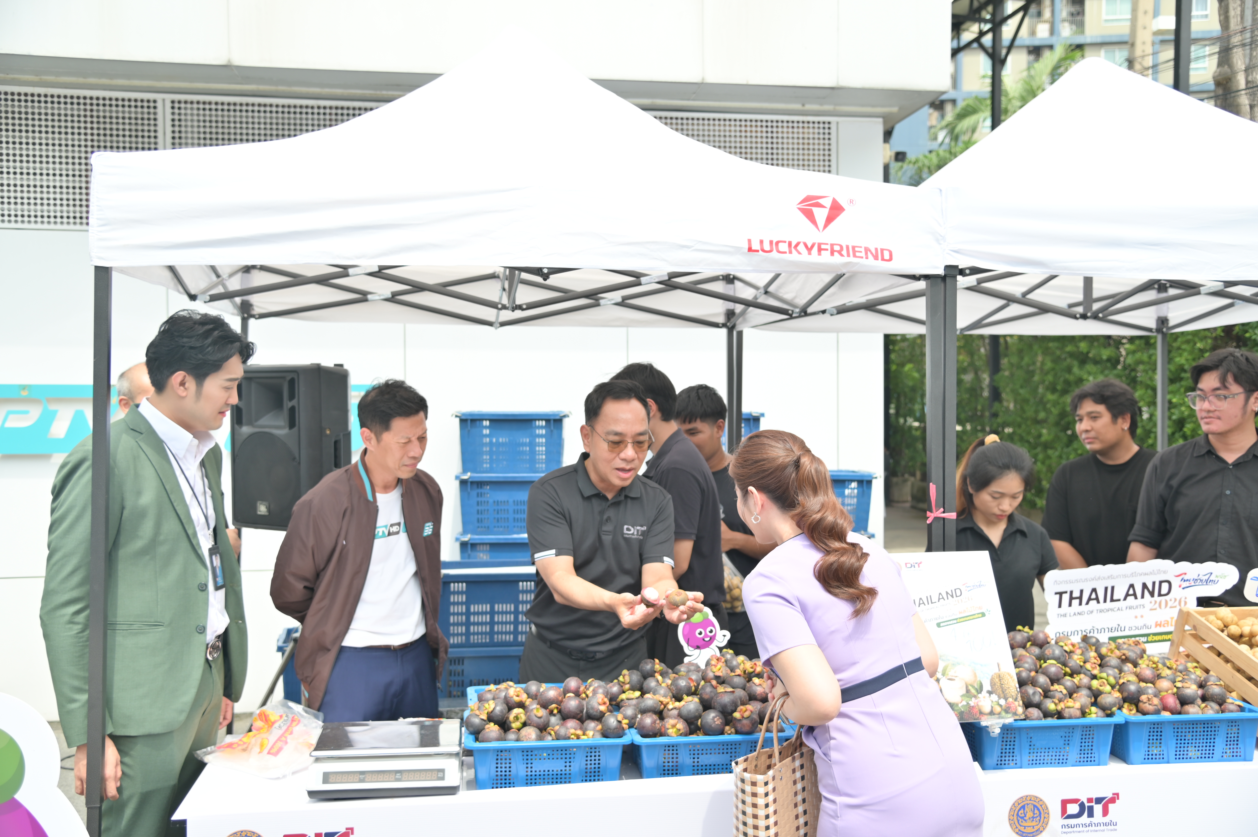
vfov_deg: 41.1
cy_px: 418
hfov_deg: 58.7
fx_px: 1117
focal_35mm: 32
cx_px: 629
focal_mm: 32
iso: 100
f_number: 4
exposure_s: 1/400
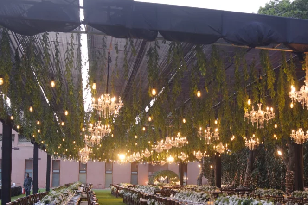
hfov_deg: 36.4
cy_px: 148
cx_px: 214
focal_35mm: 54
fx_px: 462
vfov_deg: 24.8
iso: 500
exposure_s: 1/100
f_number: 4.5
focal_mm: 35
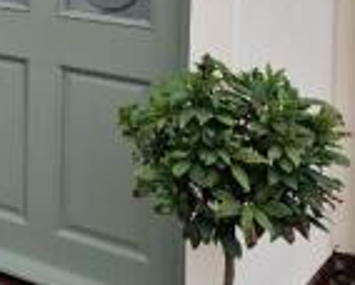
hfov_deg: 16.8
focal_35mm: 92
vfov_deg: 15.6
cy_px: -129
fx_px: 968
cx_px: -301
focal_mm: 5.4
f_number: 1.8
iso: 50
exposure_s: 1/370
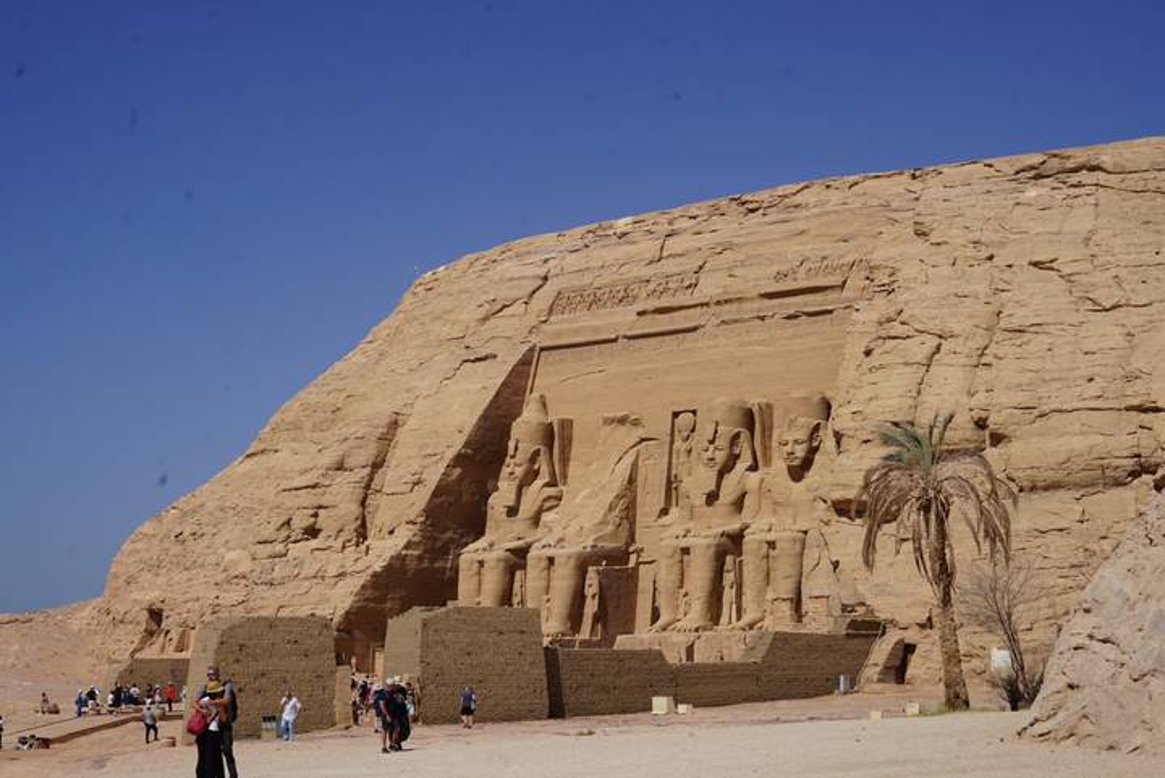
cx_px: 582
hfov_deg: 33.4
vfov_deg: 22.7
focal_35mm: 60
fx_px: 1943
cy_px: 389
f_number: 11
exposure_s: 1/400
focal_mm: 60
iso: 100
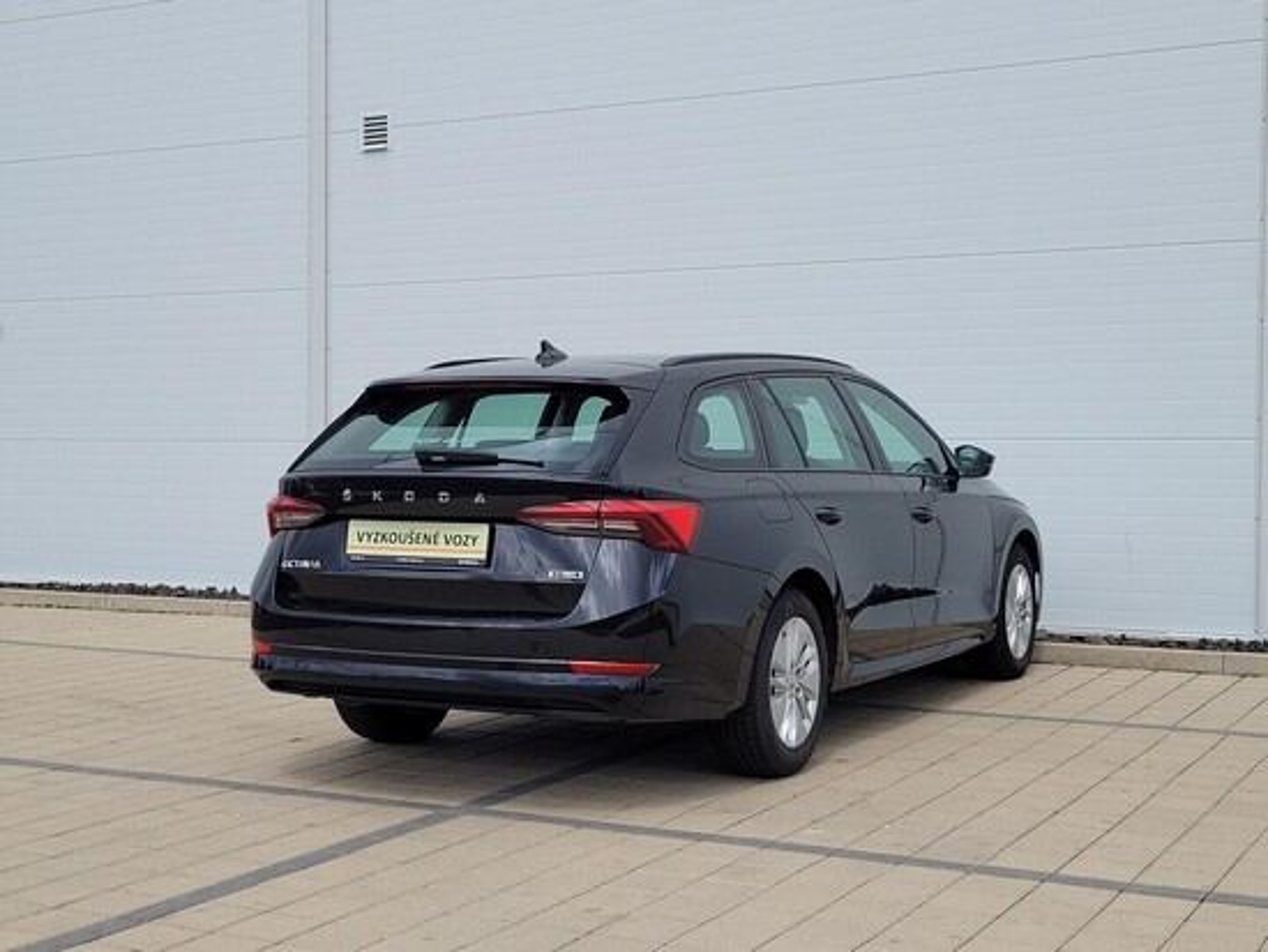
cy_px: 476
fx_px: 953
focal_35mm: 26
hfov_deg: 67.3
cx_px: 634
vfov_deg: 53.1
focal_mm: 5.4
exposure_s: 1/2032
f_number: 1.8
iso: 40
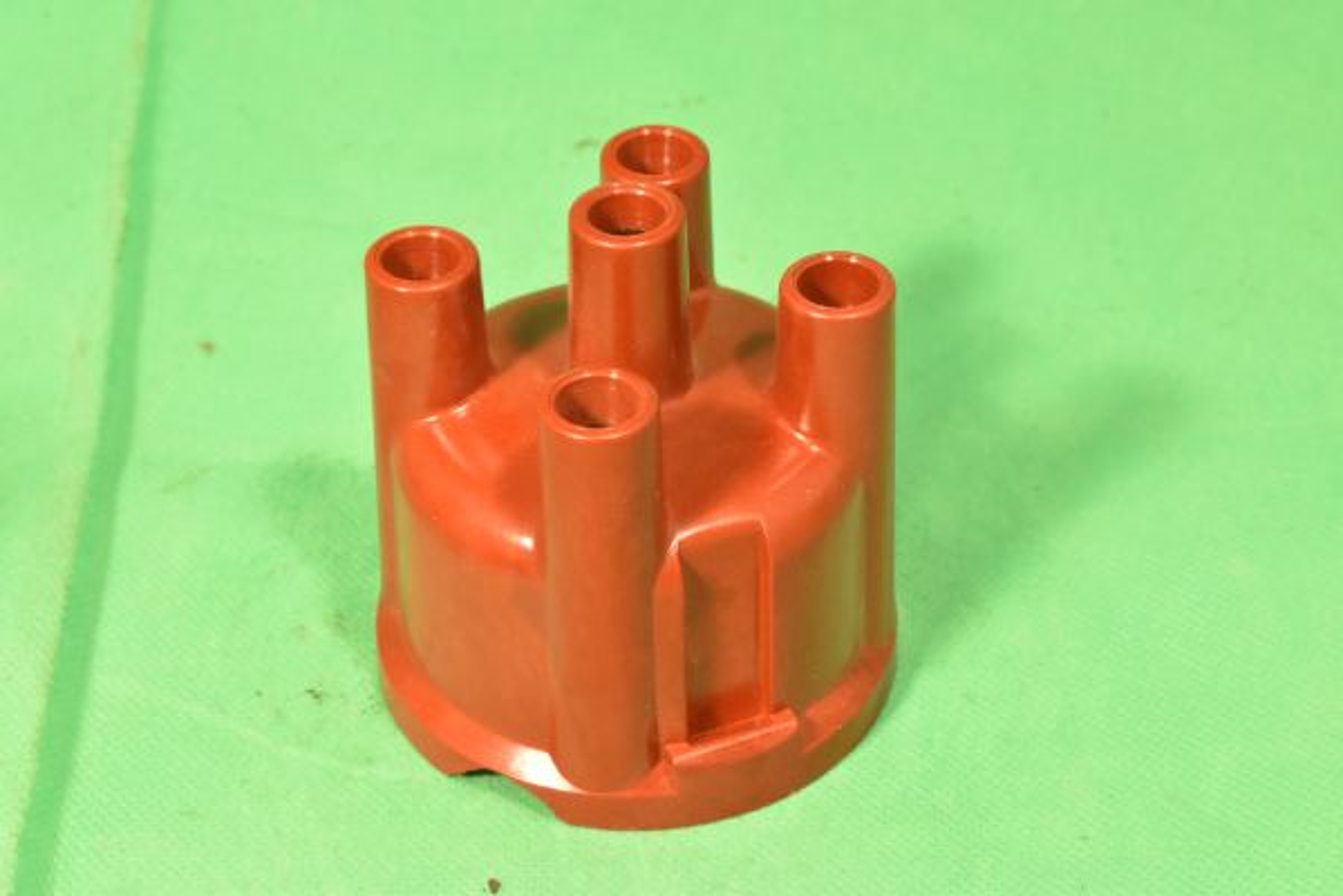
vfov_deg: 16.6
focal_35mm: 82
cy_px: 448
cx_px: 672
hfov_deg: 24.6
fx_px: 3077
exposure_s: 1/100
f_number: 16
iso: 3600
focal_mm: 55
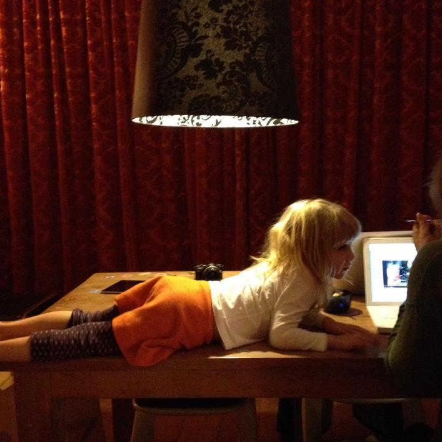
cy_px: 224
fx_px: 607
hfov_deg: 40.0
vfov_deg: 40.0
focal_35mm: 42
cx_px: 229
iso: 800
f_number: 2.4
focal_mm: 4.28
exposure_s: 1/15
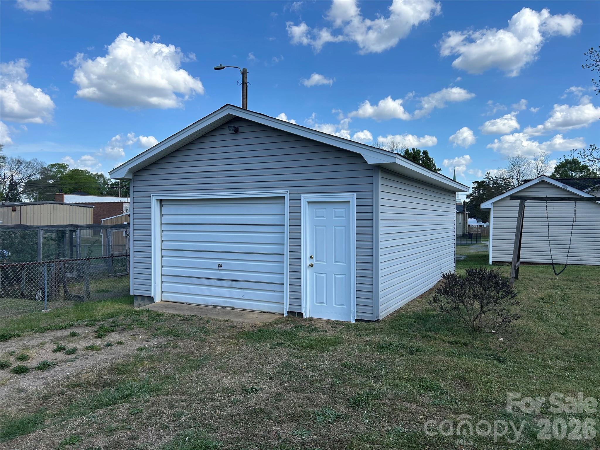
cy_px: 225
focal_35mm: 26
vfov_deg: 53.1
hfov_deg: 67.3
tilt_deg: +0.1
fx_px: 451
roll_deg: +0.0
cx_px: 300
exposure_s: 1/2841
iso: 50
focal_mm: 5.7
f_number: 1.5
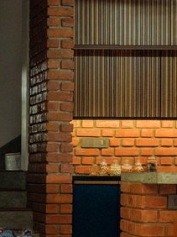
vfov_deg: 17.5
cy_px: 185
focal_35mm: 112
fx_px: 765
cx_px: -133
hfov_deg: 12.2
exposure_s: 1/180
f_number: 5.6
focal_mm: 27
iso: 800
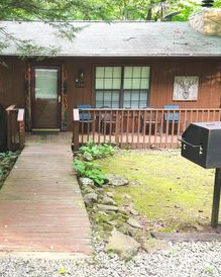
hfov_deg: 35.8
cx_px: 61
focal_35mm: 41
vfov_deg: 44.8
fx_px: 335
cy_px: 141
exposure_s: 1/120
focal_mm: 5.54
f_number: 1.8
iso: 320
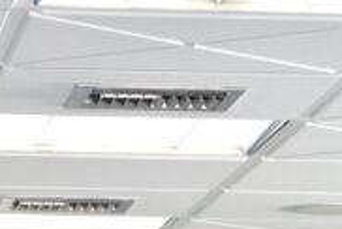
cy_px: 356
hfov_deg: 5.0
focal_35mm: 410
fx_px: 3901
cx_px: 132
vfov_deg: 3.4
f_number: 5
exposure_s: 1/400
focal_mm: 73
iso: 6400
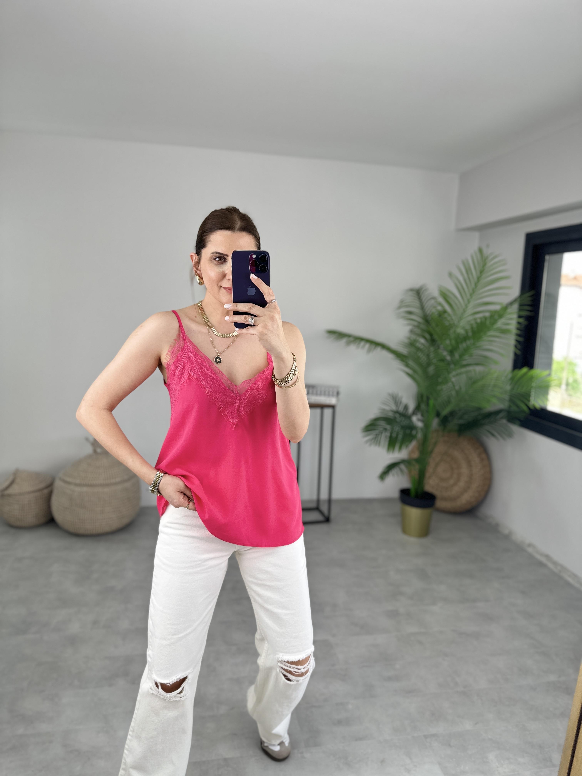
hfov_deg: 56.8
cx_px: 291
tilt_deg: -16.0
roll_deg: -5.0
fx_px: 538
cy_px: 388
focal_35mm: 24
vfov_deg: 71.6
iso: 80
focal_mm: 6.86
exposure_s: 1/242
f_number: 1.78
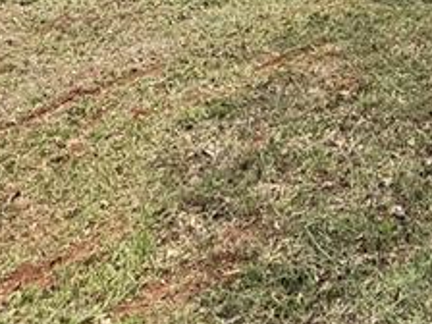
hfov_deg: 28.8
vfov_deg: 18.1
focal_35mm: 64
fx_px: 799
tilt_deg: +10.6
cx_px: 409
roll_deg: +2.2
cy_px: -262
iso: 50
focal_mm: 2.22
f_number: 2.2
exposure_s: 1/2083
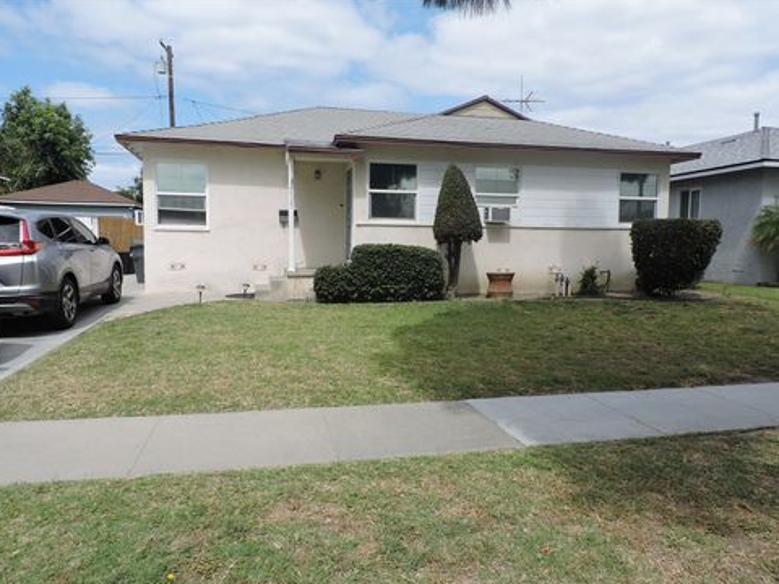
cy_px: 301
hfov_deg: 69.4
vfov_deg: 54.9
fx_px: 563
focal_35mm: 25
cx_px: 385
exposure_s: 1/1250
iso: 100
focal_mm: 4.3
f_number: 3
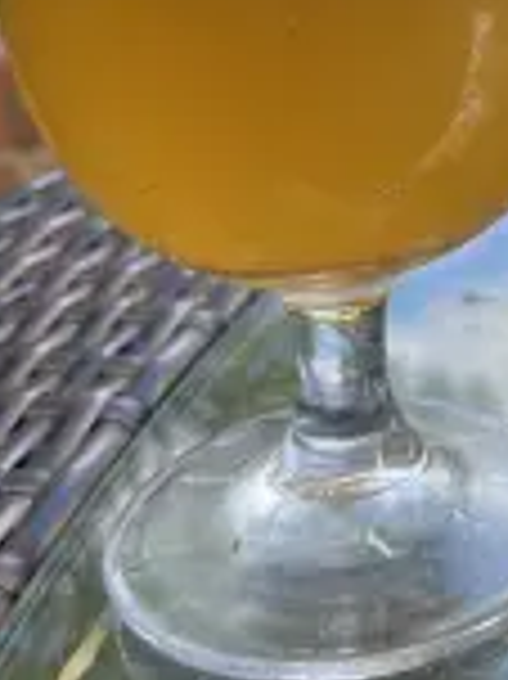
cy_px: -54
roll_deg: +2.3
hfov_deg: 20.3
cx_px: 562
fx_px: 1352
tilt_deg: -10.1
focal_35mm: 69
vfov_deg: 26.2
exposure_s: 1/452
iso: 50
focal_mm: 5.1
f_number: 1.6
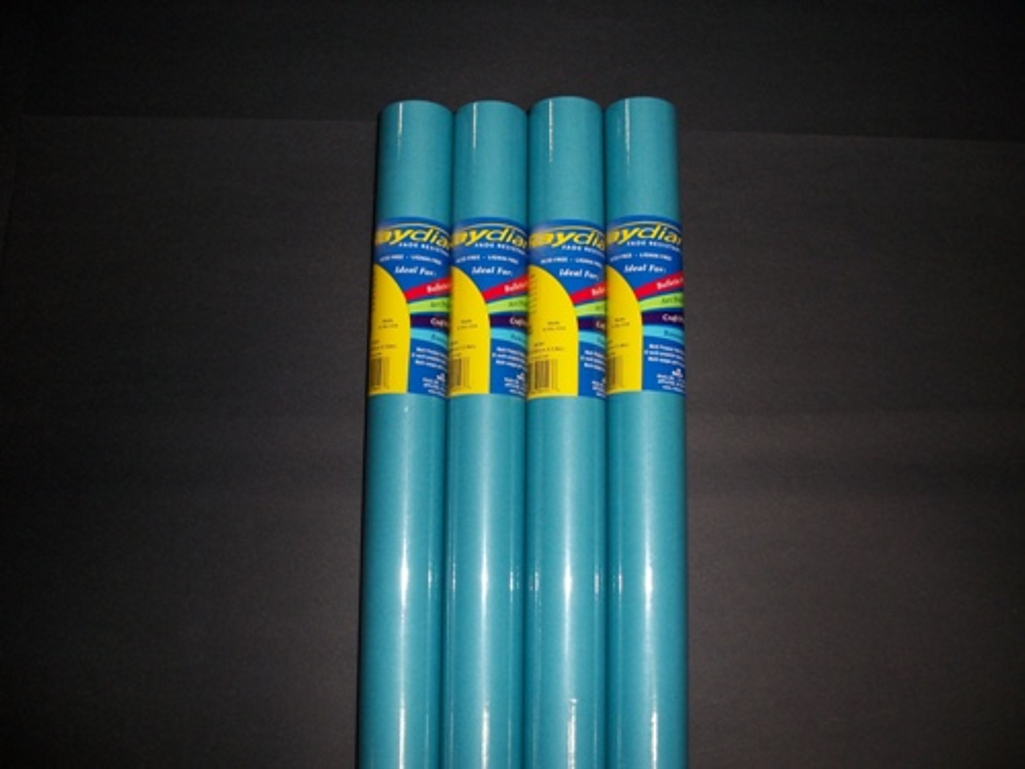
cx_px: 512
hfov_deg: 52.6
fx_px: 1036
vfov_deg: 40.7
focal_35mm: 35
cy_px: 384
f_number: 3.1
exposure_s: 1/125
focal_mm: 6.3
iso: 200
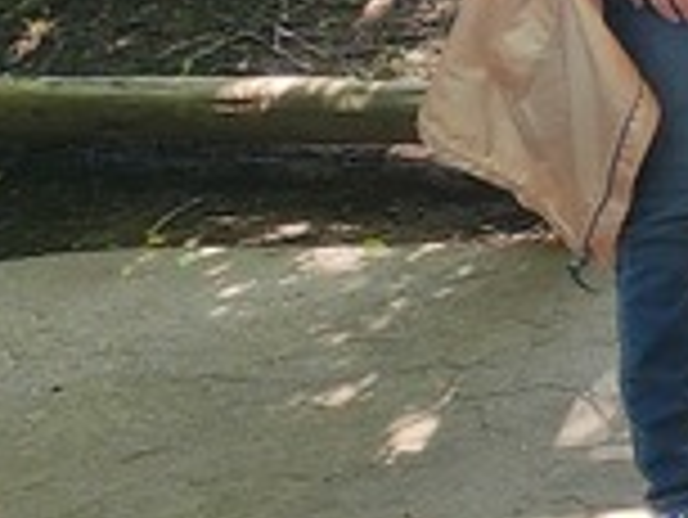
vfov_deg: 15.9
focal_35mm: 87
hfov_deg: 12.1
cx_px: 1974
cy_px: -198
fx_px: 1730
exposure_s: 1/120
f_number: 2.2
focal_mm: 2.2
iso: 80
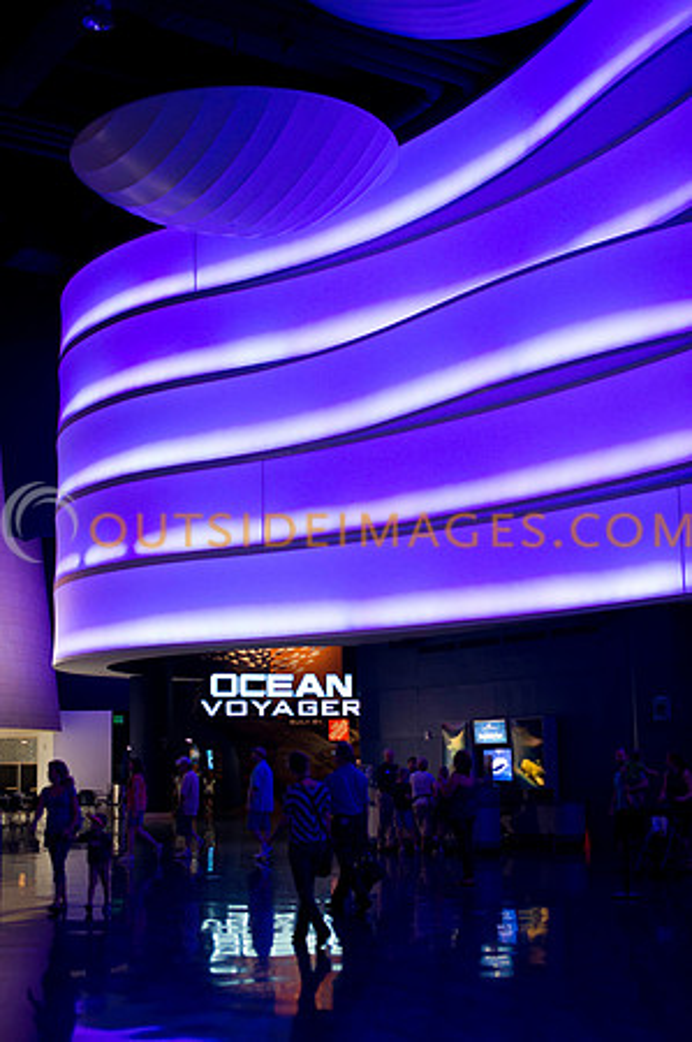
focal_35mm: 50
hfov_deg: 26.9
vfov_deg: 39.6
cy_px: 521
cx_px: 346
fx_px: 1445
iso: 2000
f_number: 2
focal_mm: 50
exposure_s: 1/500
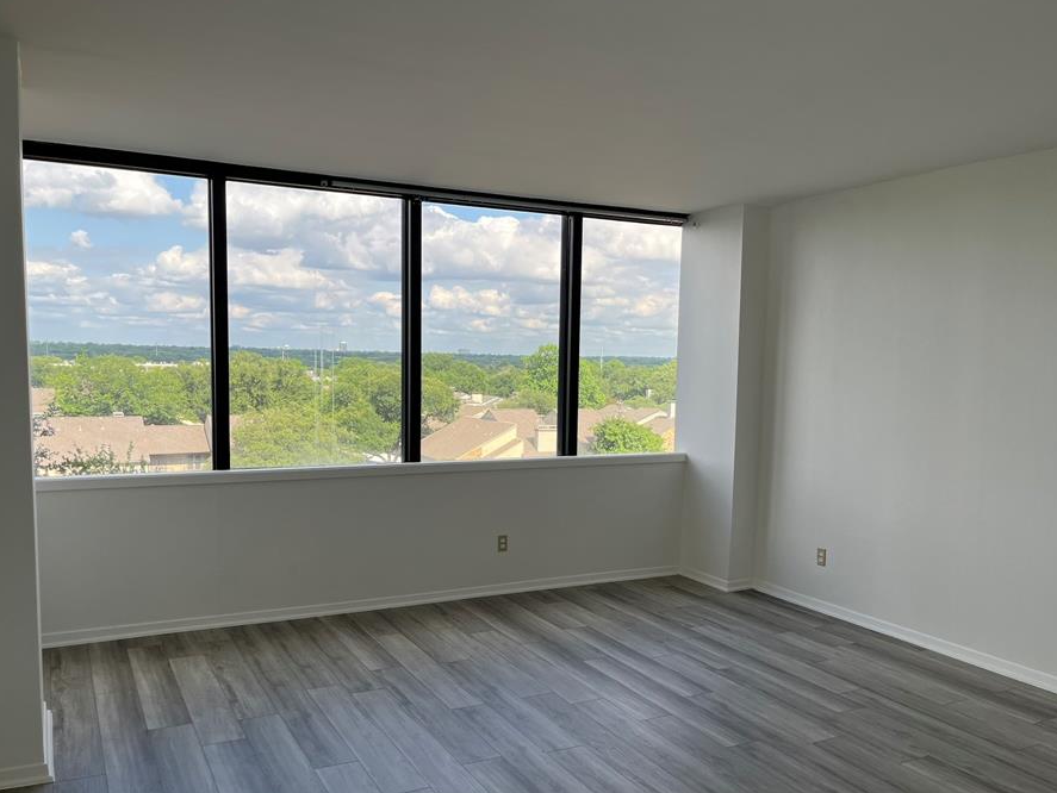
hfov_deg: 59.9
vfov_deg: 46.7
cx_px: 529
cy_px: 442
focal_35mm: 30
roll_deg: -0.3
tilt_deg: -4.7
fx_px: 916
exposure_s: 1/598
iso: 50
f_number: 1.6
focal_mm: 5.1
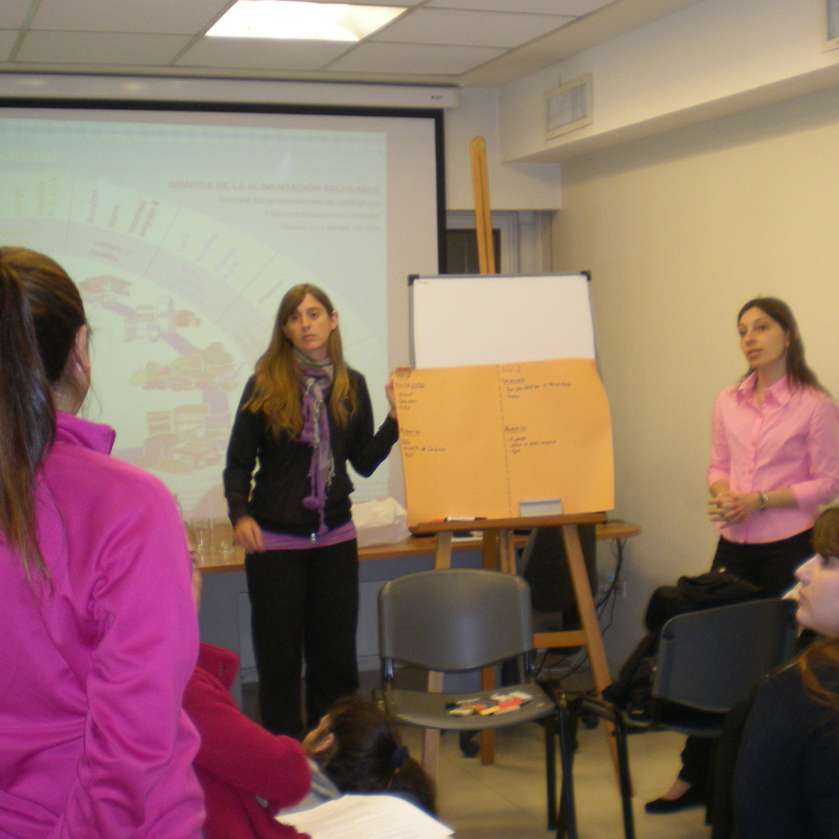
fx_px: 1536
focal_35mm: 56
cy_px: 475
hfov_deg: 30.5
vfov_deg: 30.5
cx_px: 489
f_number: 3.1
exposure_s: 1/30.2
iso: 124
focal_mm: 6.3
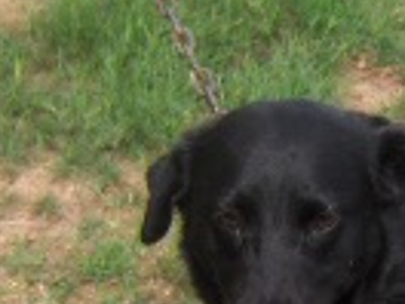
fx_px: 1989
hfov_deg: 11.5
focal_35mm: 170
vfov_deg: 8.6
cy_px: 402
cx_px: 390
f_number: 3.5
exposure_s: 1/238
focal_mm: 7.5
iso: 100
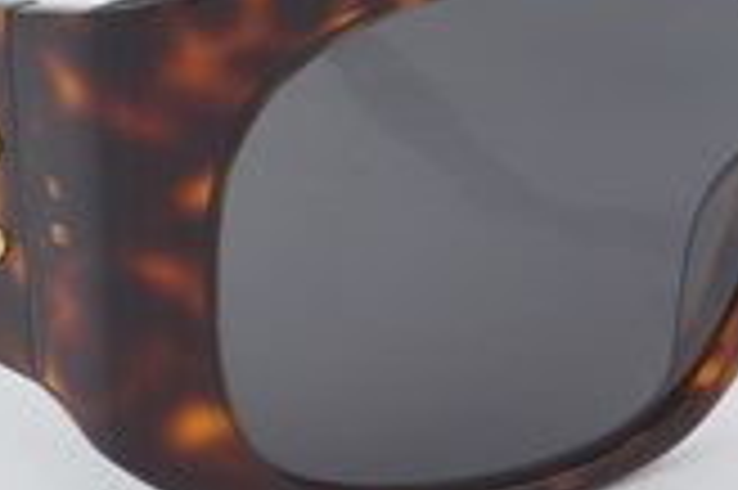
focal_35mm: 201
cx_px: 414
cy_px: 126
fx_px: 4121
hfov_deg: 10.2
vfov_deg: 6.8
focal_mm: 55
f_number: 32
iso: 100
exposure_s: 1/3
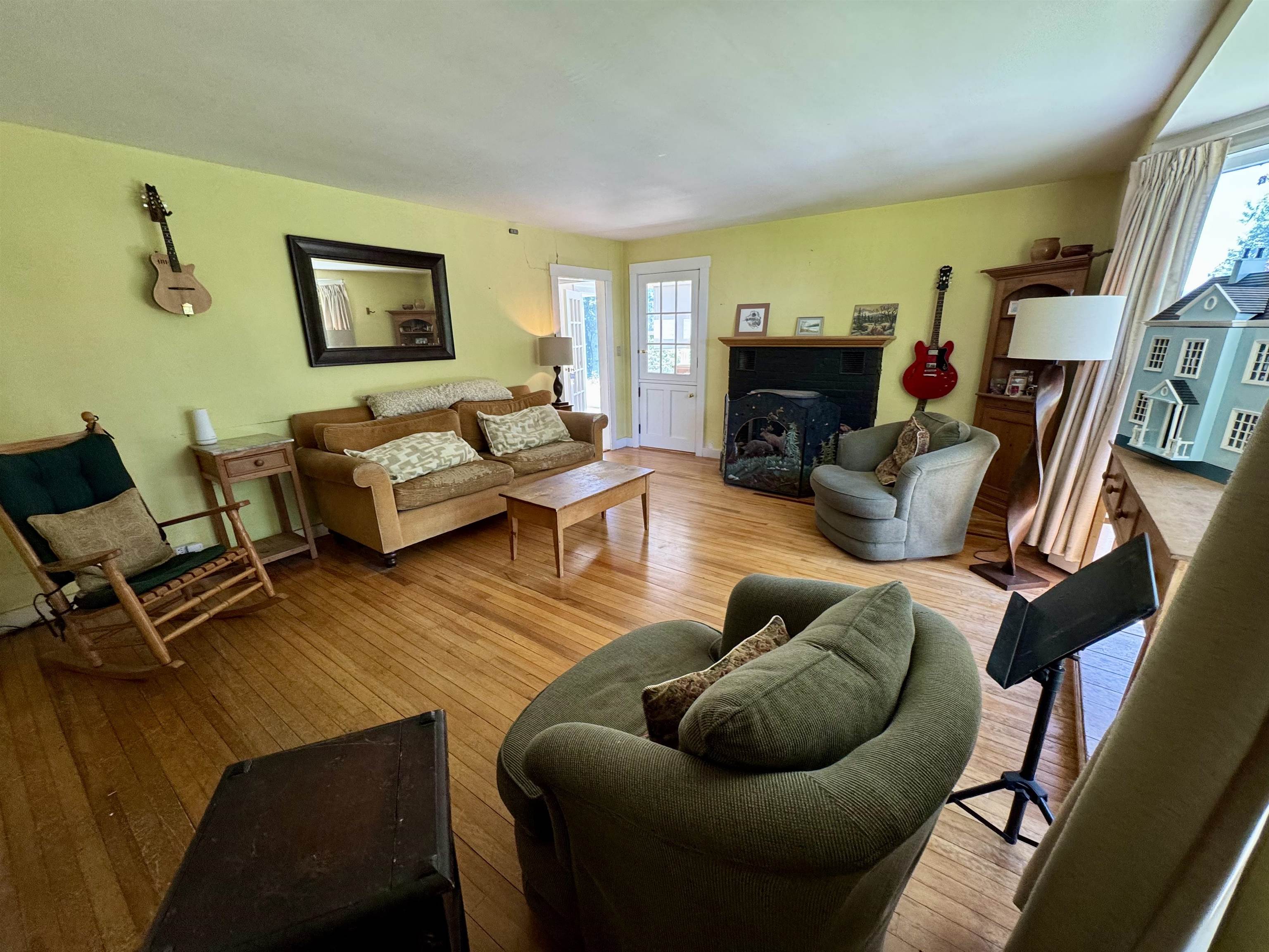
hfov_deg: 102.1
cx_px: 634
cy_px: 476
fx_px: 513
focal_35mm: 14
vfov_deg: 85.7
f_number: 2.2
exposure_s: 1/120
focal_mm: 2.22
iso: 200
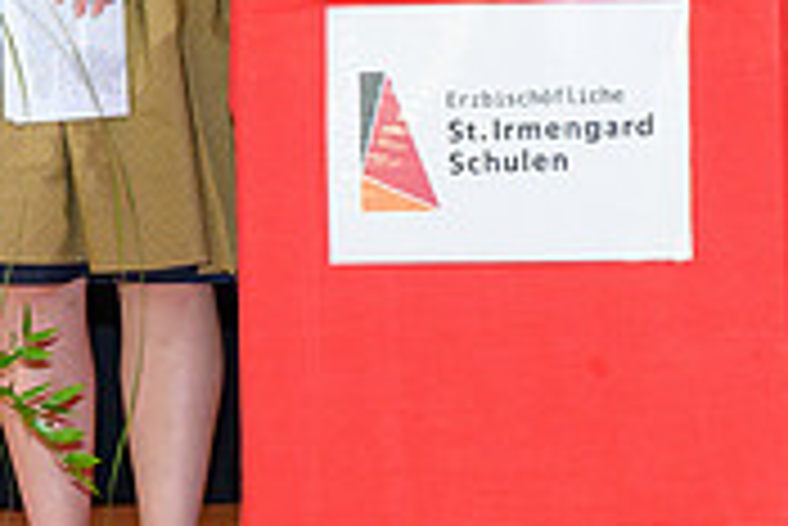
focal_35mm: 375
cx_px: 561
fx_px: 8215
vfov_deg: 3.7
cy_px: 18
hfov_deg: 5.5
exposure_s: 1/200
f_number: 5.6
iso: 2000
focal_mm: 103
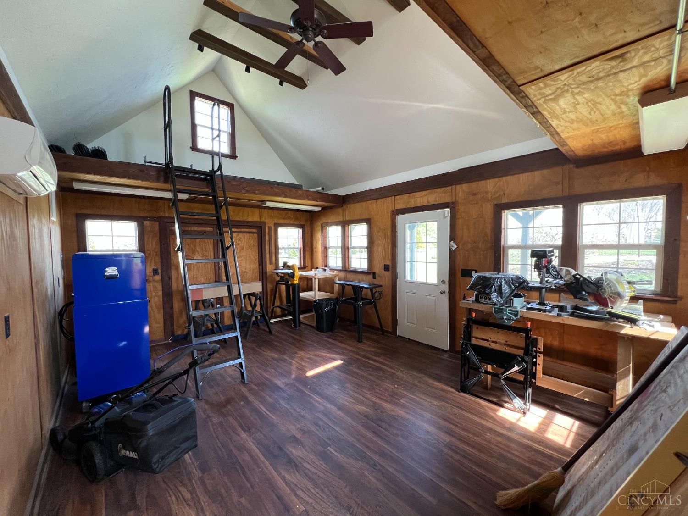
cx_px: 344
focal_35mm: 13
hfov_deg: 106.2
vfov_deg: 89.9
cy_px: 258
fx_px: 258
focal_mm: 1.57
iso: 250
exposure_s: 1/88
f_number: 1.8
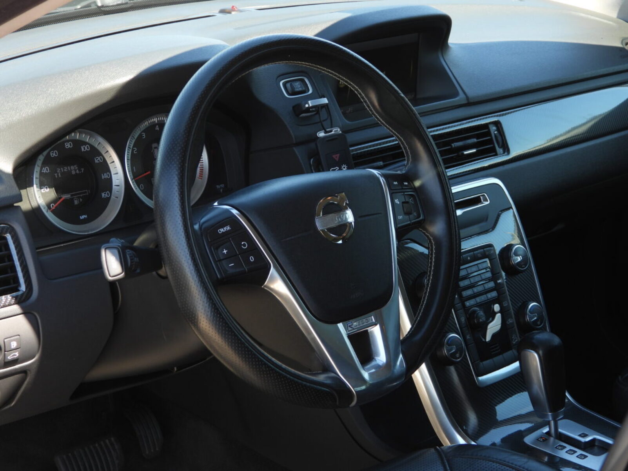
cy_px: 236
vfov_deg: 19.6
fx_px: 1361
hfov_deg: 26.0
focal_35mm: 75
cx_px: 314
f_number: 3.5
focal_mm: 13.5
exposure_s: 1/125
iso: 100
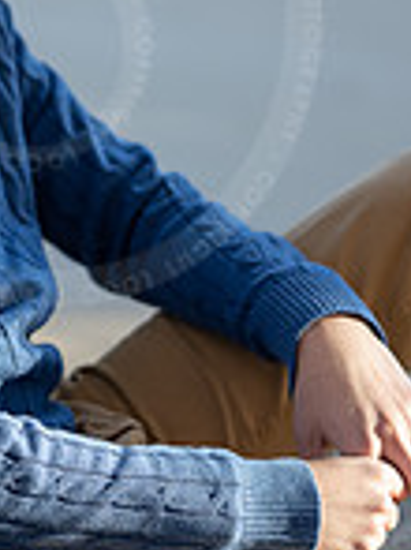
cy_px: 146
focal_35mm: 250
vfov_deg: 7.9
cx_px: 64
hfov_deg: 5.9
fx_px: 3963
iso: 100
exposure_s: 1/200
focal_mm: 85
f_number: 1.8
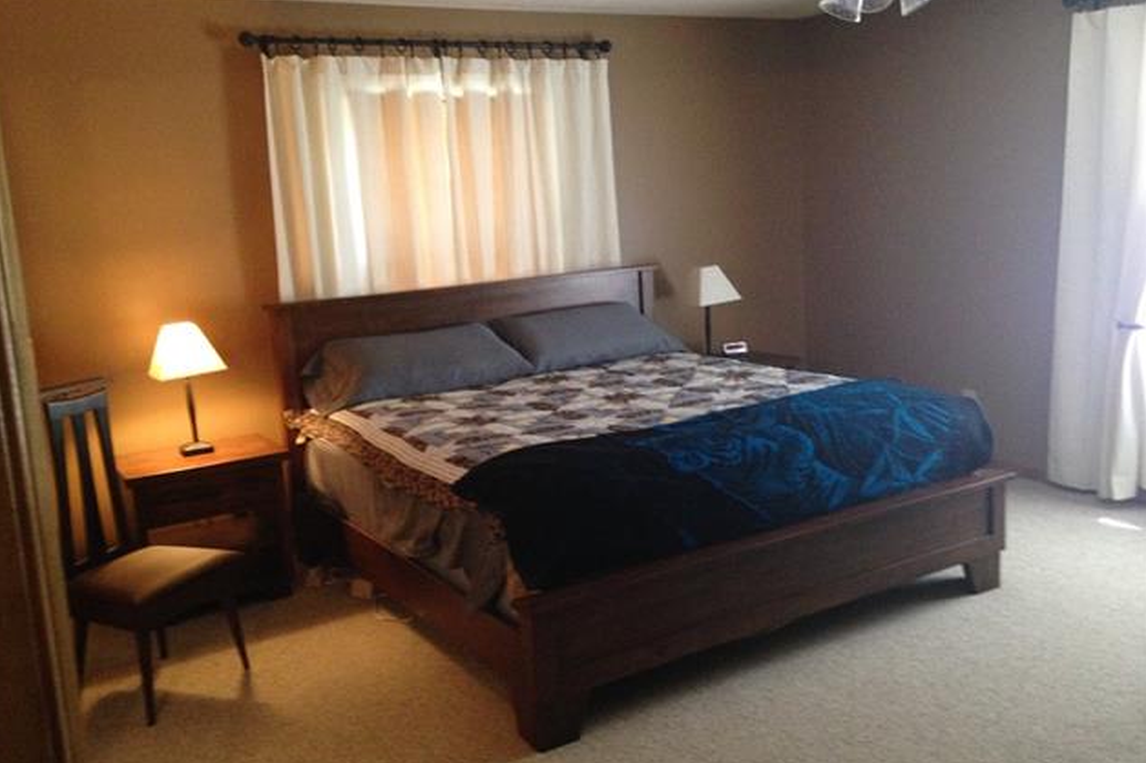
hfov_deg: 54.5
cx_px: 566
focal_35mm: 35
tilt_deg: -7.8
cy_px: 365
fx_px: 1114
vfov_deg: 37.8
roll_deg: +3.4
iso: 400
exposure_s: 1/17
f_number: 2.4
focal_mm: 4.12
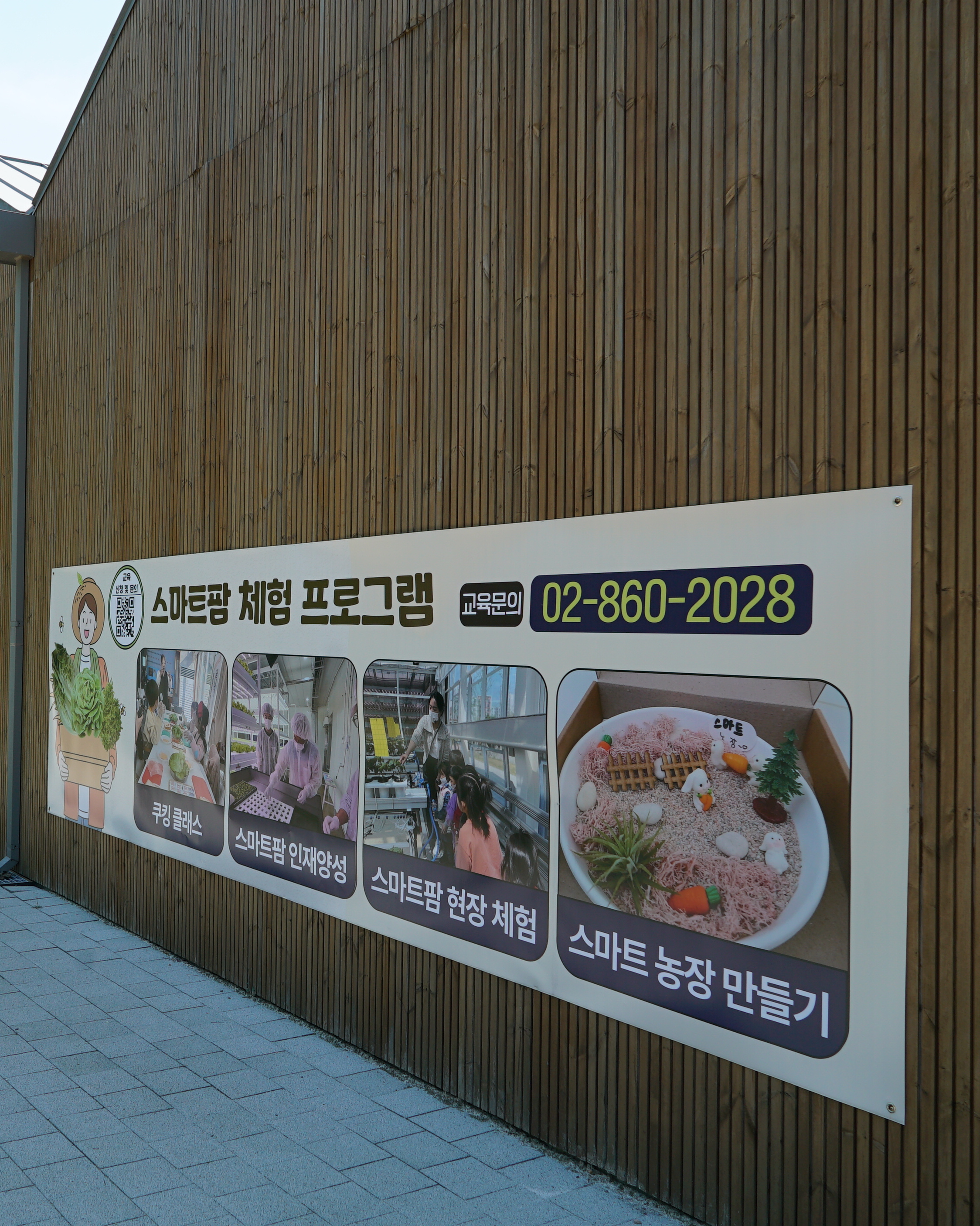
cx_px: 188
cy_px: 611
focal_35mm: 34
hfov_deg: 41.4
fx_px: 1233
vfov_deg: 52.8
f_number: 8
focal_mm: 24
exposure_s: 1/320
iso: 200
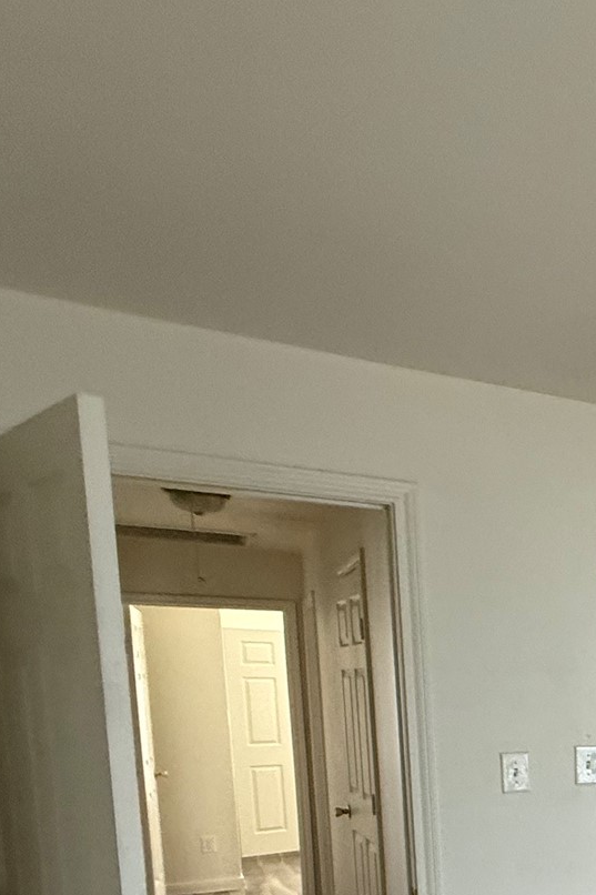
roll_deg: +0.6
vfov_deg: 47.5
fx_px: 919
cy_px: 778
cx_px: 997
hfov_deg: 23.8
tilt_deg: -3.9
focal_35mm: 37
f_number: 2.2
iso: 400
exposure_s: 1/90
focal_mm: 2.22
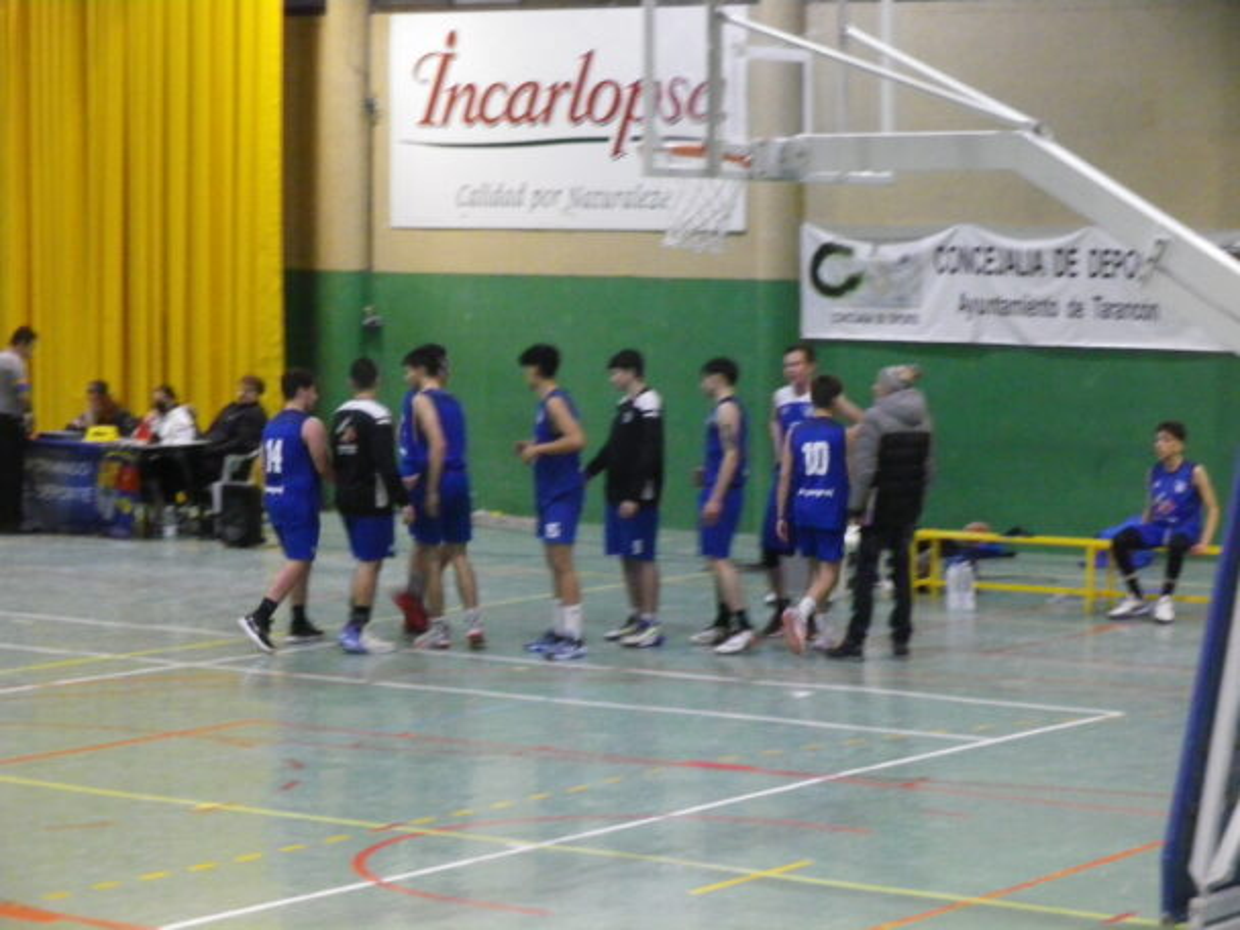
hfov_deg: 18.4
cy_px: 465
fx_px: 3833
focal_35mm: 107
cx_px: 620
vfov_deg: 13.8
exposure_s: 1/25
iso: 800
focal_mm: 19.1
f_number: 5.1
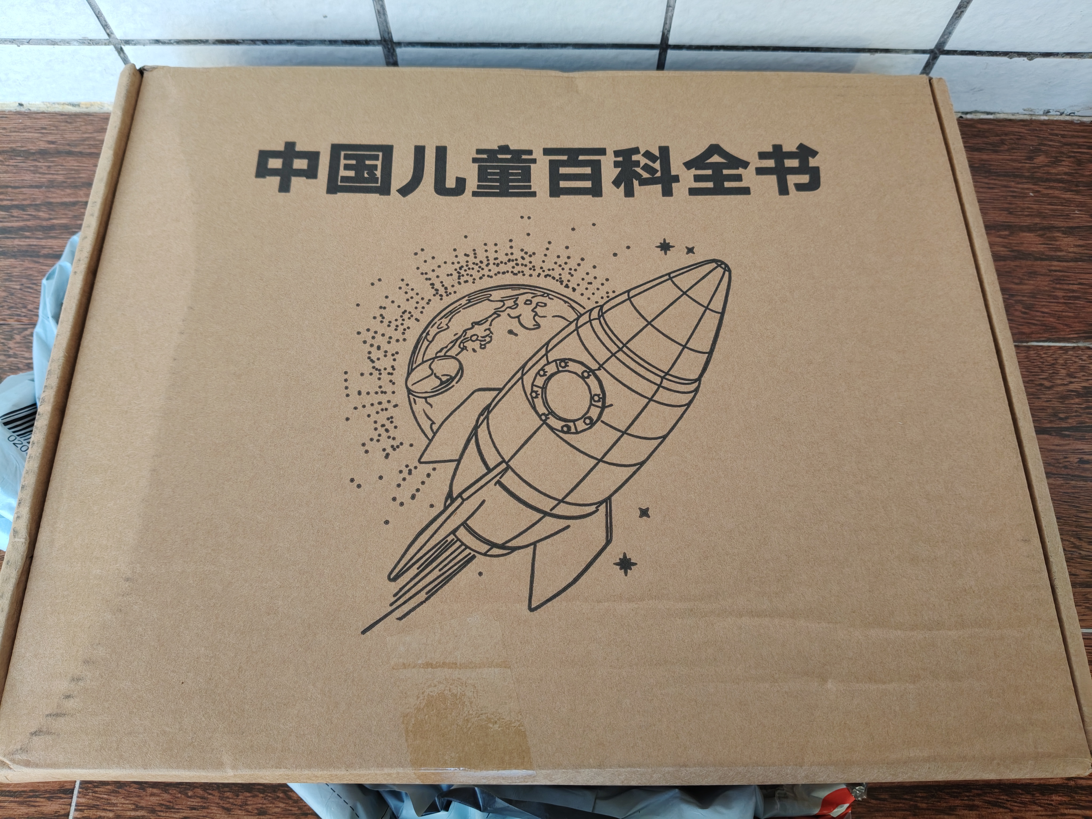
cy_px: 410
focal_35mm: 26
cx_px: 546
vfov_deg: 53.1
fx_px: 820
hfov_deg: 67.3
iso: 234
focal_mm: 4.84
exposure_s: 1/100
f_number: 1.88
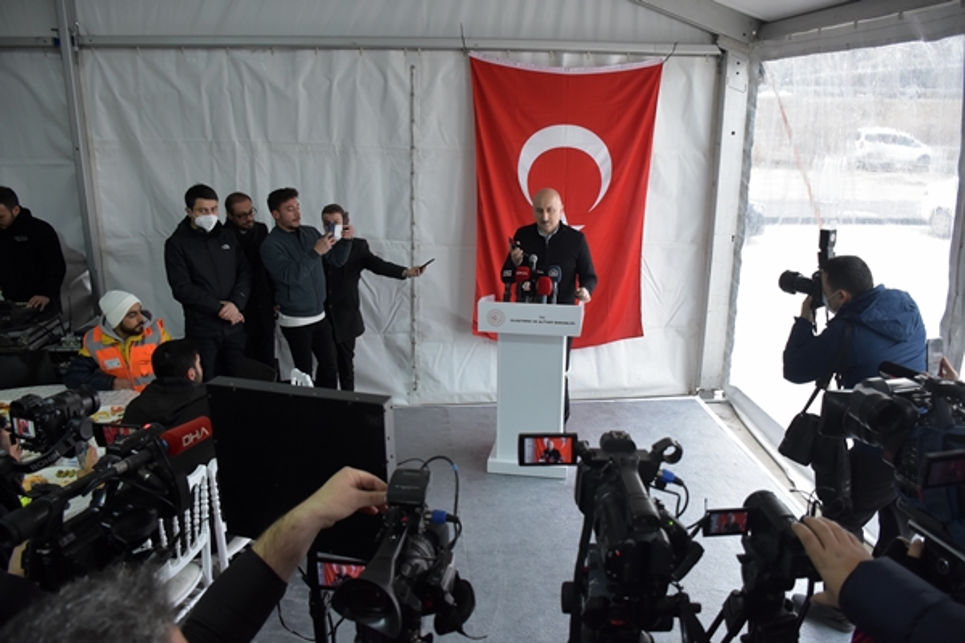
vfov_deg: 47.9
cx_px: 482
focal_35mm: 27
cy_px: 322
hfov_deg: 67.4
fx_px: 724
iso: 1250
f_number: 3.5
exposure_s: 1/400
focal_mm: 18
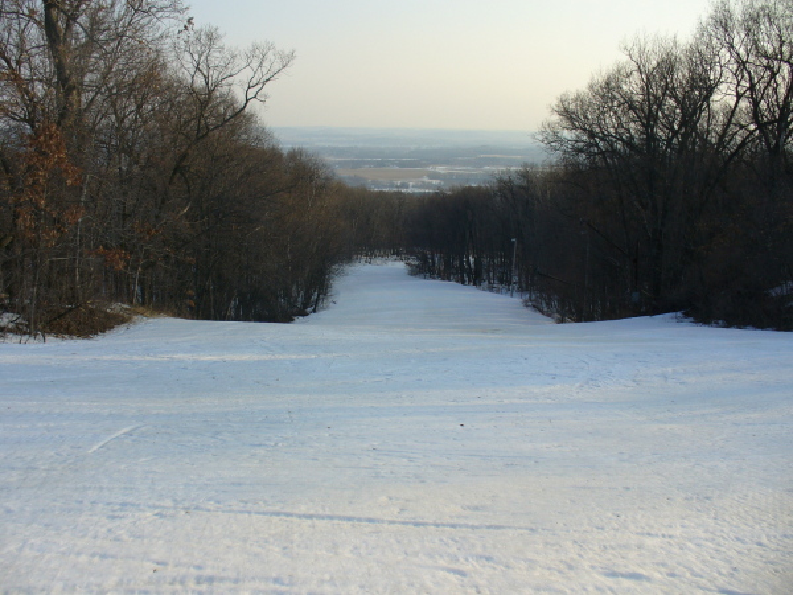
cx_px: 396
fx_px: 848
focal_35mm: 37
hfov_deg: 50.1
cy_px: 298
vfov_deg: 38.7
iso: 80
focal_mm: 6.1
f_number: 5.6
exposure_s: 1/160
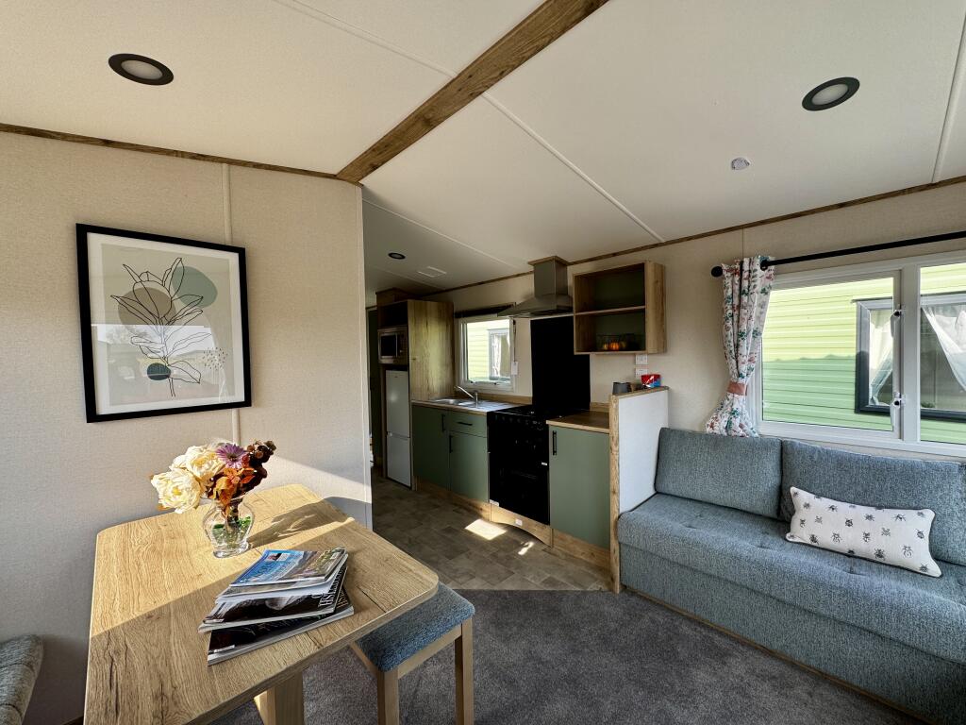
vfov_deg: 85.7
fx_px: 391
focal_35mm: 14
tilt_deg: -2.8
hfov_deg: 102.1
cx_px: 483
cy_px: 362
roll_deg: +1.1
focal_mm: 2.22
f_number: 2.2
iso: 40
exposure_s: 1/126
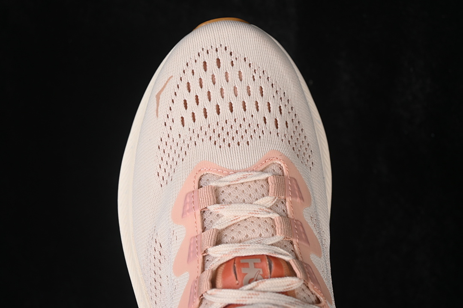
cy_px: 154
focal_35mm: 75
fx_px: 965
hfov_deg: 27.0
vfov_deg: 18.2
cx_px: 232
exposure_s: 1/80
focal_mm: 50
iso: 160
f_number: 7.1
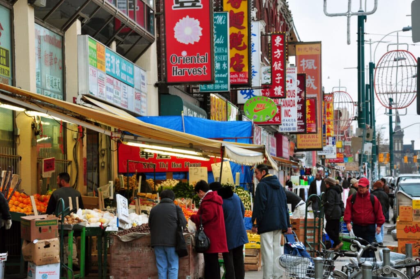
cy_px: 140
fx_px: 1223
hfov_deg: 19.5
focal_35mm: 105
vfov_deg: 13.0
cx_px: 210
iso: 400
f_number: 9
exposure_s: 1/125
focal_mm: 70
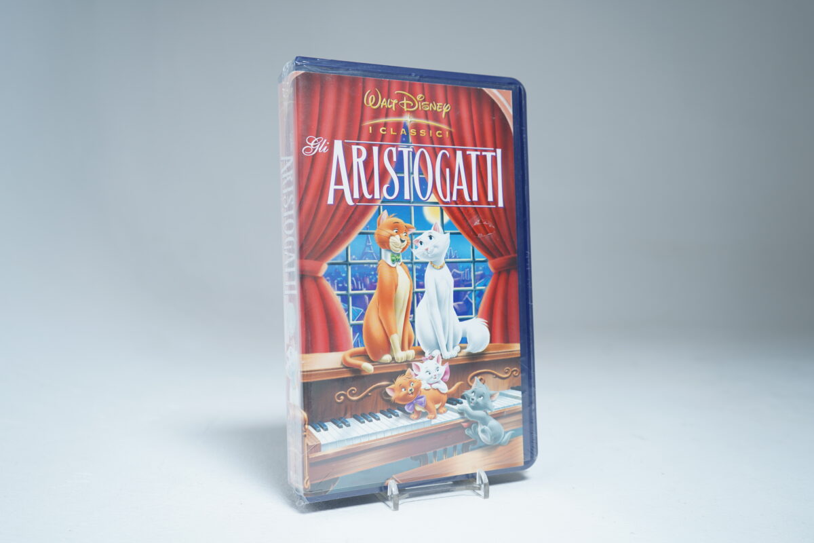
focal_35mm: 32
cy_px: 272
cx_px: 407
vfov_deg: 41.1
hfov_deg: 58.7
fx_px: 723
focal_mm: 32
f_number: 5.6
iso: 160
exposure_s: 1/3
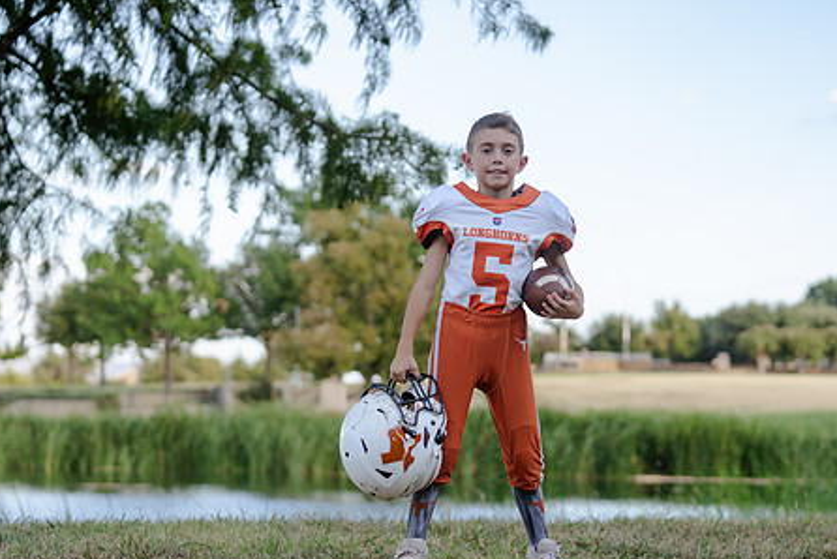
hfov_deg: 22.3
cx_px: 484
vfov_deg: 15.0
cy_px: 301
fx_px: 2117
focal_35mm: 91
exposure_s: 1/320
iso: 125
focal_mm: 70
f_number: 3.2
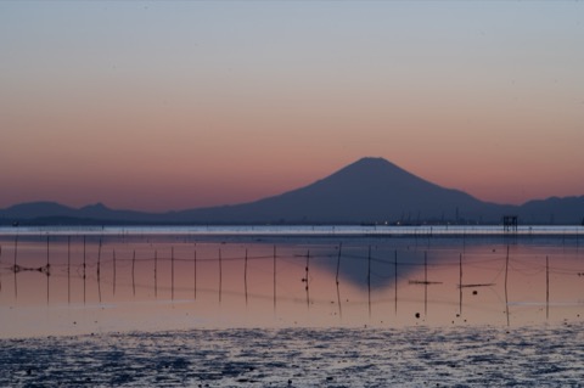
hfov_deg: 13.7
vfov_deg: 9.1
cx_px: 292
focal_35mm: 150
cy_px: 194
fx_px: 2431
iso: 100
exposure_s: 1/3.33
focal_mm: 100
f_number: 32
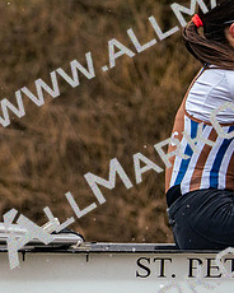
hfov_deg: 3.3
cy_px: 148
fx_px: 4095
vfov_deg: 4.1
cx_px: -106
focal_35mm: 473
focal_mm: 200
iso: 2000
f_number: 6.3
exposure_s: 1/2000
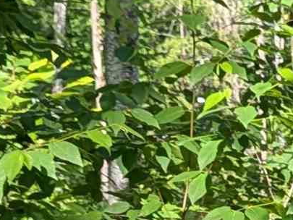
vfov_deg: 7.3
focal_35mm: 182
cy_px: 652
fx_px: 1541
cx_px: 433
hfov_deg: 10.5
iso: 34
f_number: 1.7
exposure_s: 1/470
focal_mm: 4.53
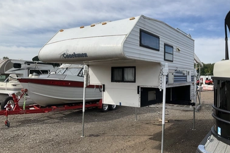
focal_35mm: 32
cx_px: 121
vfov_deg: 41.1
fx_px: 204
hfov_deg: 58.7
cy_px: 74
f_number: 1.8
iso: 25
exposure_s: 1/1786
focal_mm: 3
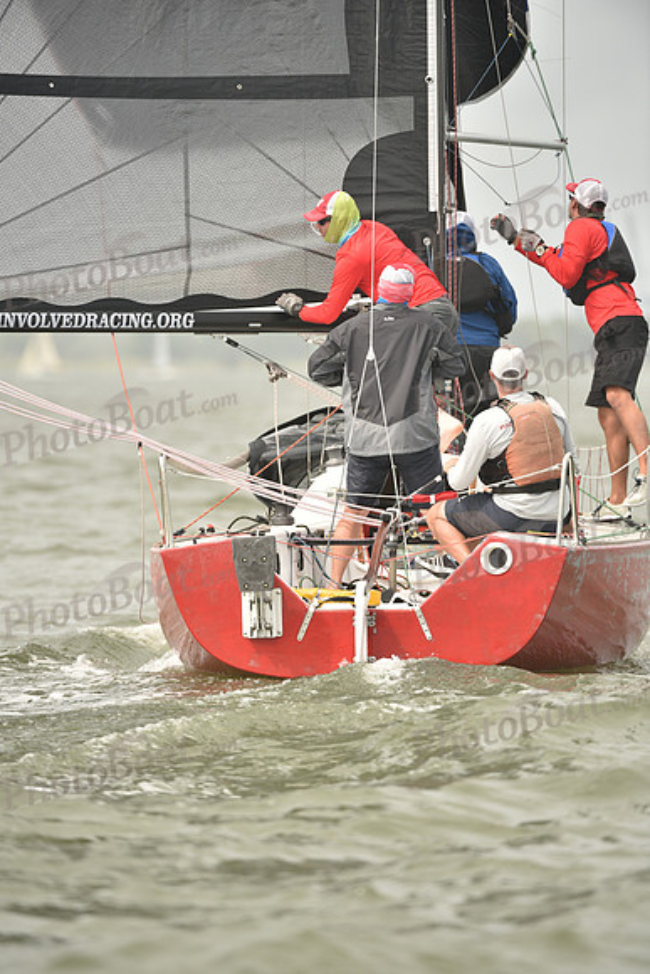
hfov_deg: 4.6
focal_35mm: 300
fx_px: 8120
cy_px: 487
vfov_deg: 6.9
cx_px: 325
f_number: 5
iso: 320
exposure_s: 1/1250
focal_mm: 300
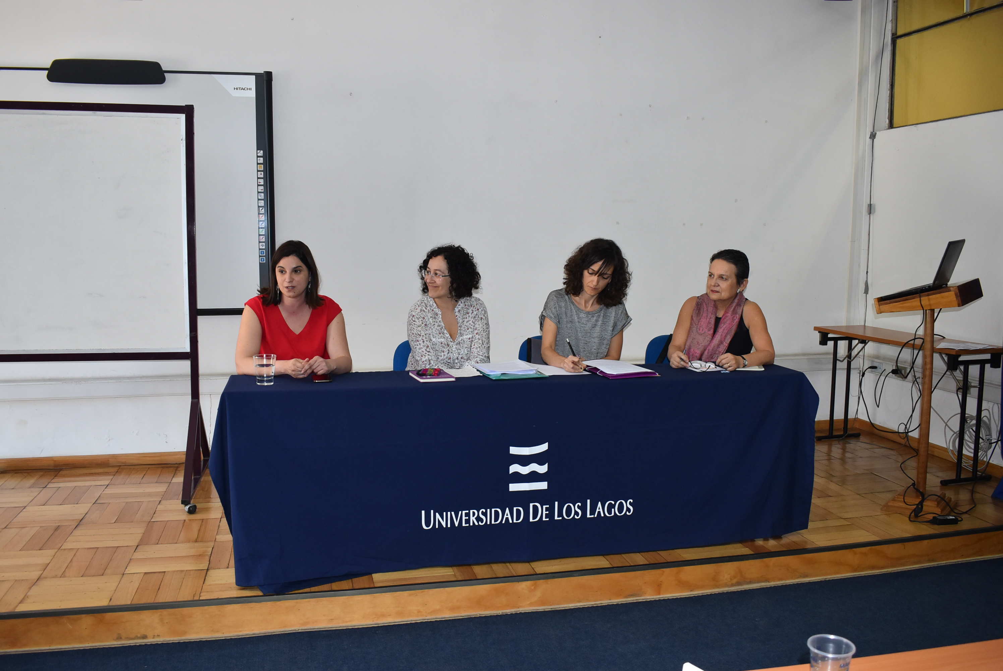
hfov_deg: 61.9
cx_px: 502
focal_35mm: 30
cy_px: 336
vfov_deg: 43.7
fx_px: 836
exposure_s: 1/100
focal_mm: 20
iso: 800
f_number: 5
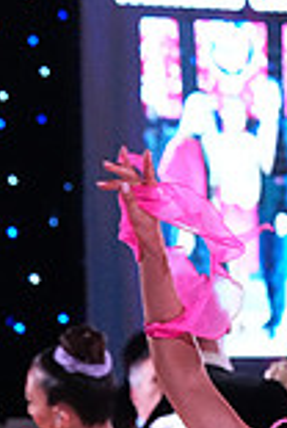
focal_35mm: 403
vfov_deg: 5.0
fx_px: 4797
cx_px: 352
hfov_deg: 3.4
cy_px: 751
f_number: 5.6
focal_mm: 108
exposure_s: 1/400
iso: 8000
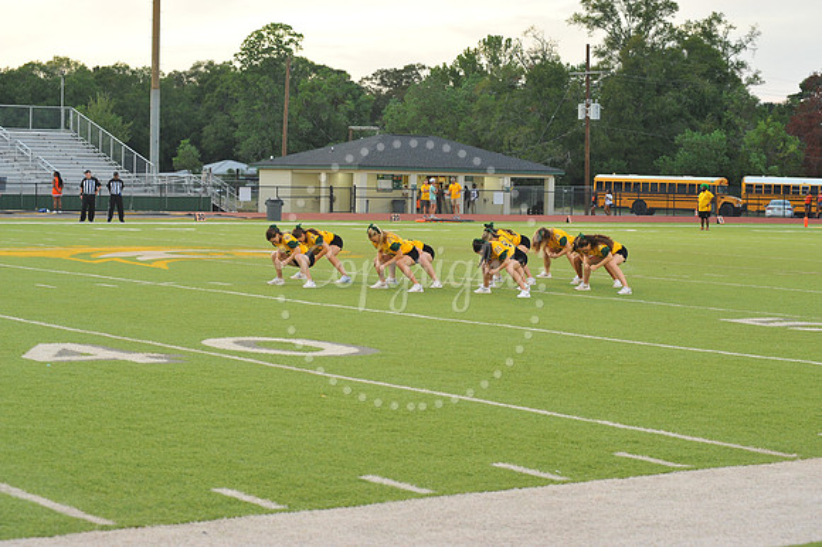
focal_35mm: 80
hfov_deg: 25.4
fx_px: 1826
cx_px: 411
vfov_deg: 17.0
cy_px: 274
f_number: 6.3
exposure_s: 1/100
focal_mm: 80
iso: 1000
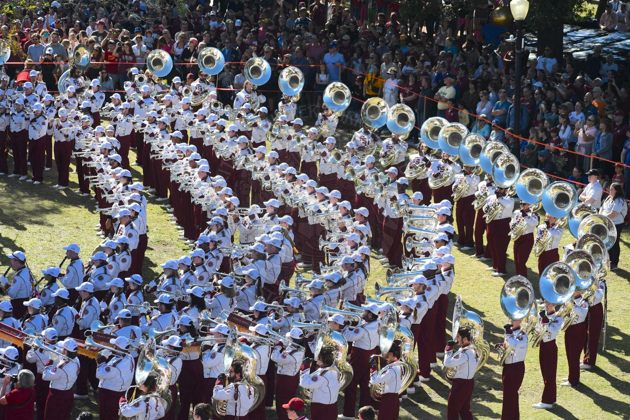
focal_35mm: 135
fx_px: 2362
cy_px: 210
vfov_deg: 10.2
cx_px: 315
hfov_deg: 15.2
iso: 100
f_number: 5.6
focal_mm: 90
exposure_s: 1/500
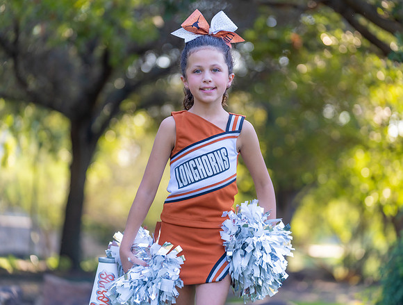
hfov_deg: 14.9
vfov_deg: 11.3
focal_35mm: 132
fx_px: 1546
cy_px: 153
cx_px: 209
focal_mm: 121
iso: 250
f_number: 2.8
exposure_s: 1/320
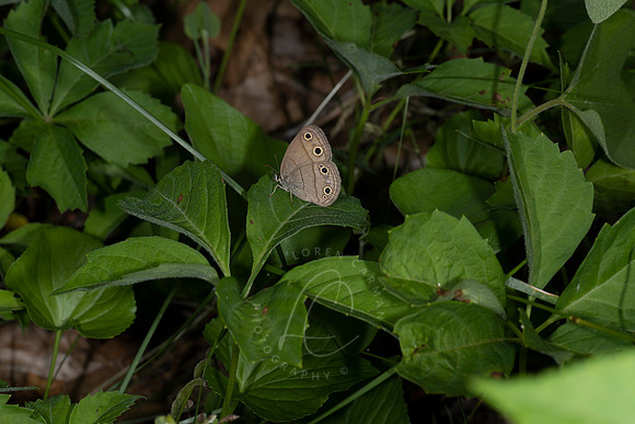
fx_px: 1852
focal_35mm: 105
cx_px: 318
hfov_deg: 19.5
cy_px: 212
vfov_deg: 13.0
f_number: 13
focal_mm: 105
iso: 64
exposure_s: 1/200
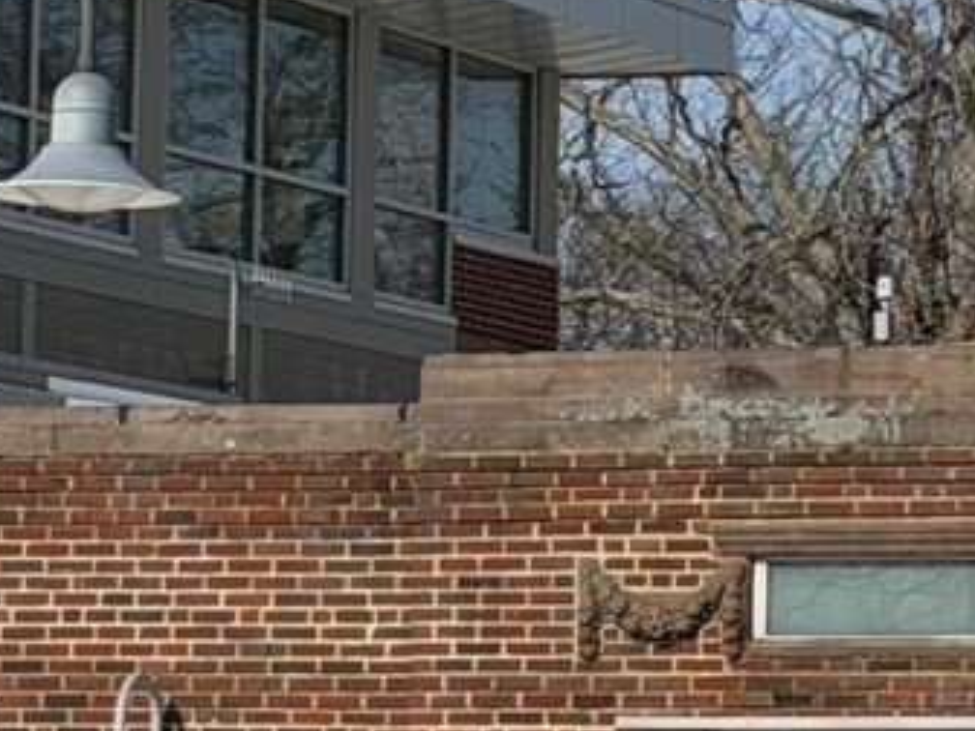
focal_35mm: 293
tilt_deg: +8.1
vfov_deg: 5.1
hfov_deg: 6.7
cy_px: -136
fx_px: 8253
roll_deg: -0.1
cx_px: 1117
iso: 80
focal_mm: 6.76
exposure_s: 1/11364
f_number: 1.78
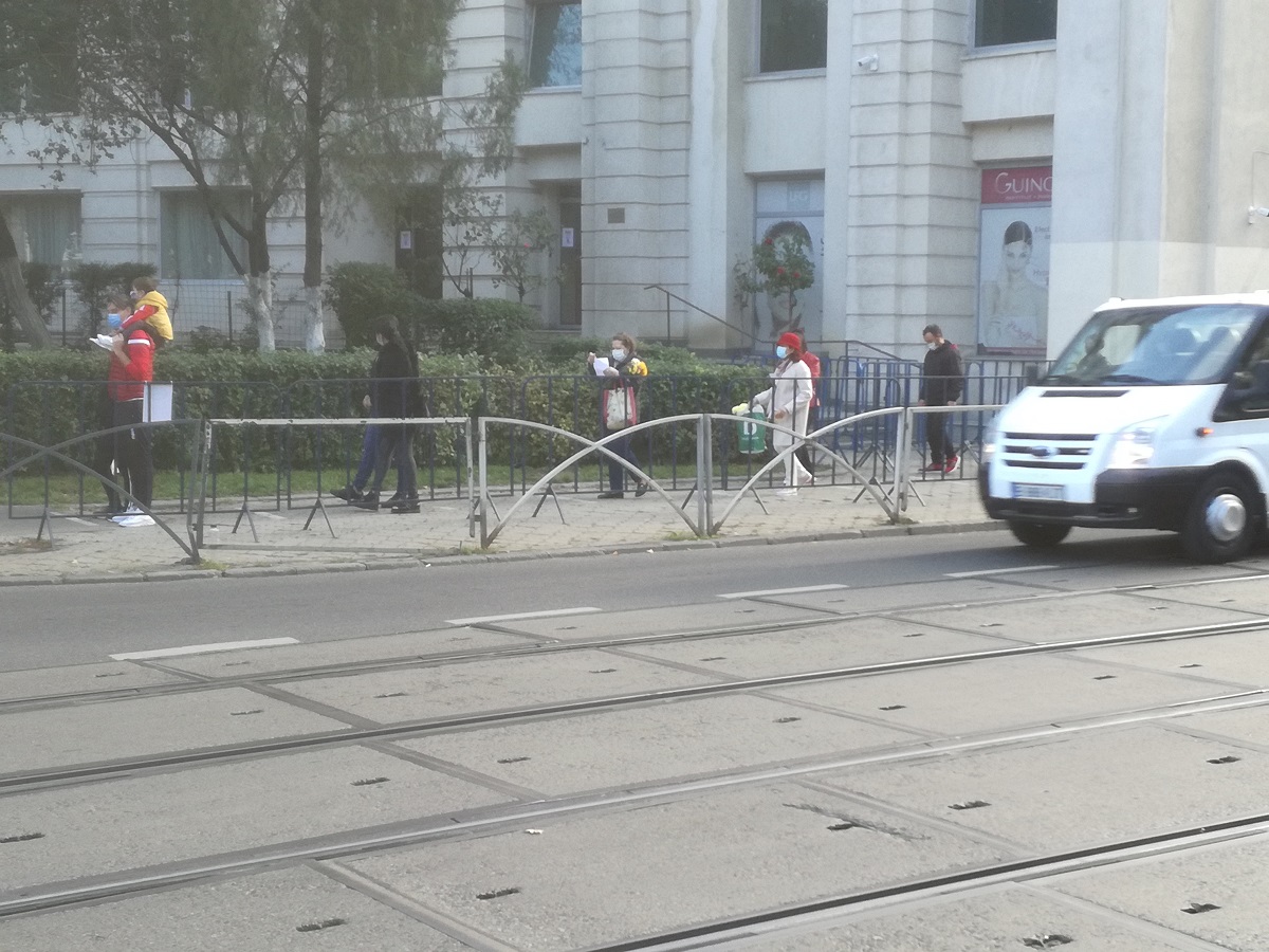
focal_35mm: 54
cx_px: 634
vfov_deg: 27.0
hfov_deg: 35.5
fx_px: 1980
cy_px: 476
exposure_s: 1/100
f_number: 2
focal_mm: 3.79
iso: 50
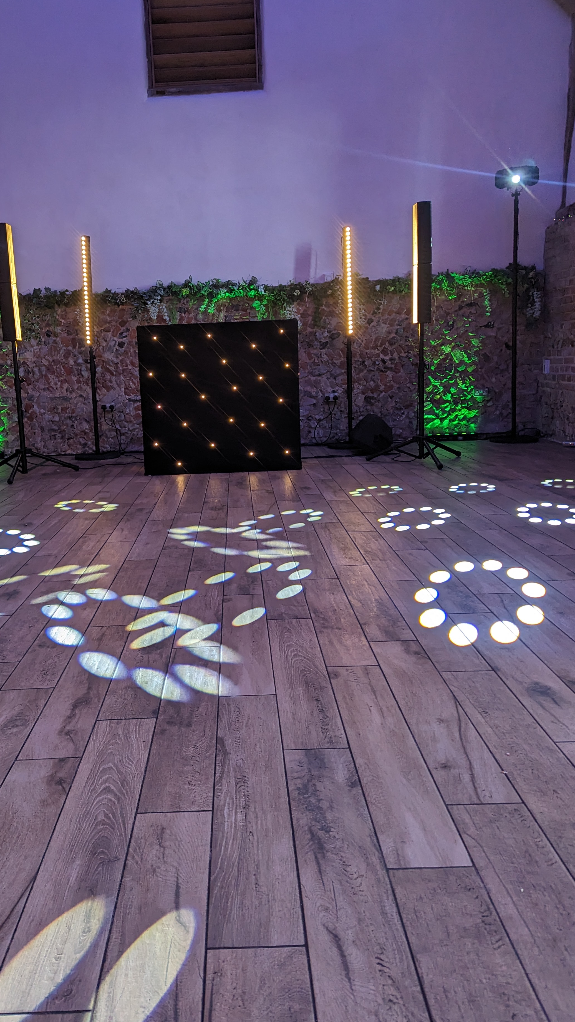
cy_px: 466
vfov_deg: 65.9
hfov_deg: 40.0
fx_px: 786
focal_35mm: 29
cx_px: 232
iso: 549
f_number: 1.85
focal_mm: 6.81
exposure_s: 1/127
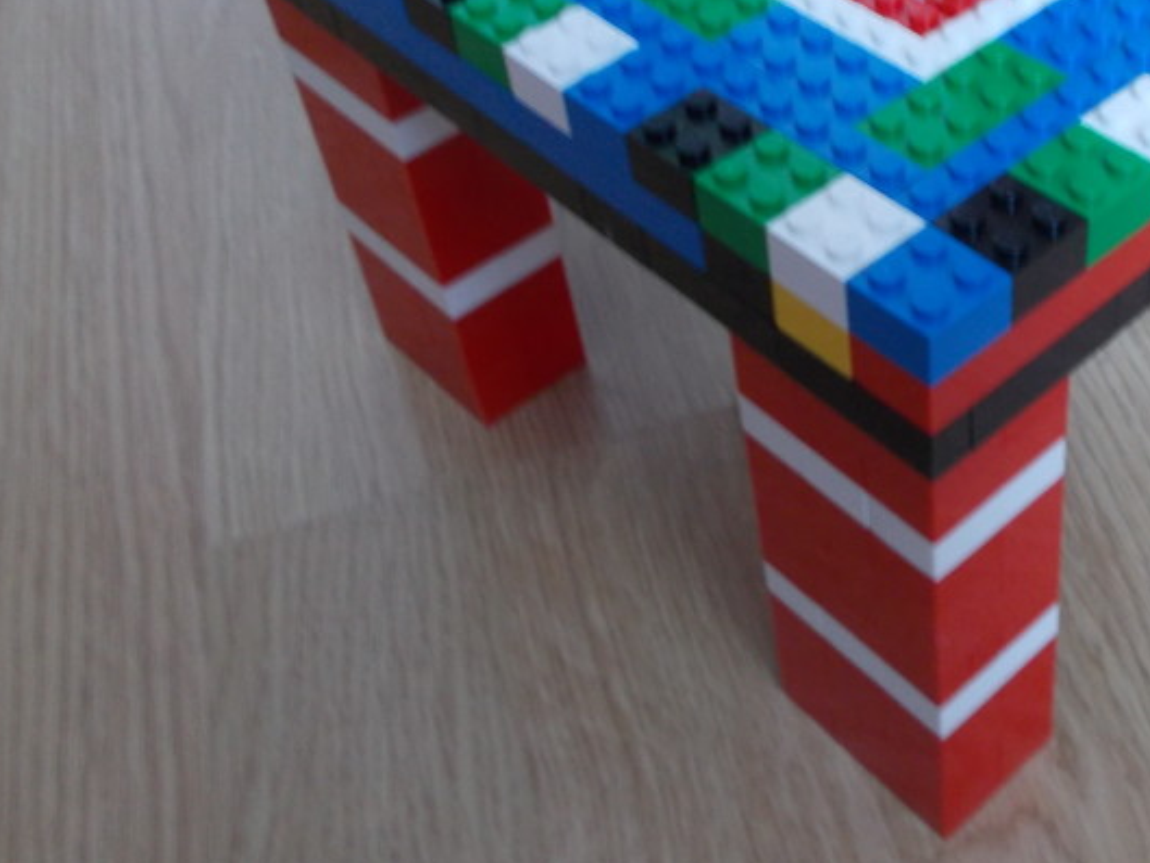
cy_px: 253
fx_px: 1695
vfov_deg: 28.3
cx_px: 889
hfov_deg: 36.4
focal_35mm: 51
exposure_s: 1/2.5
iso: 200
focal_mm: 5.3
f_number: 3.4
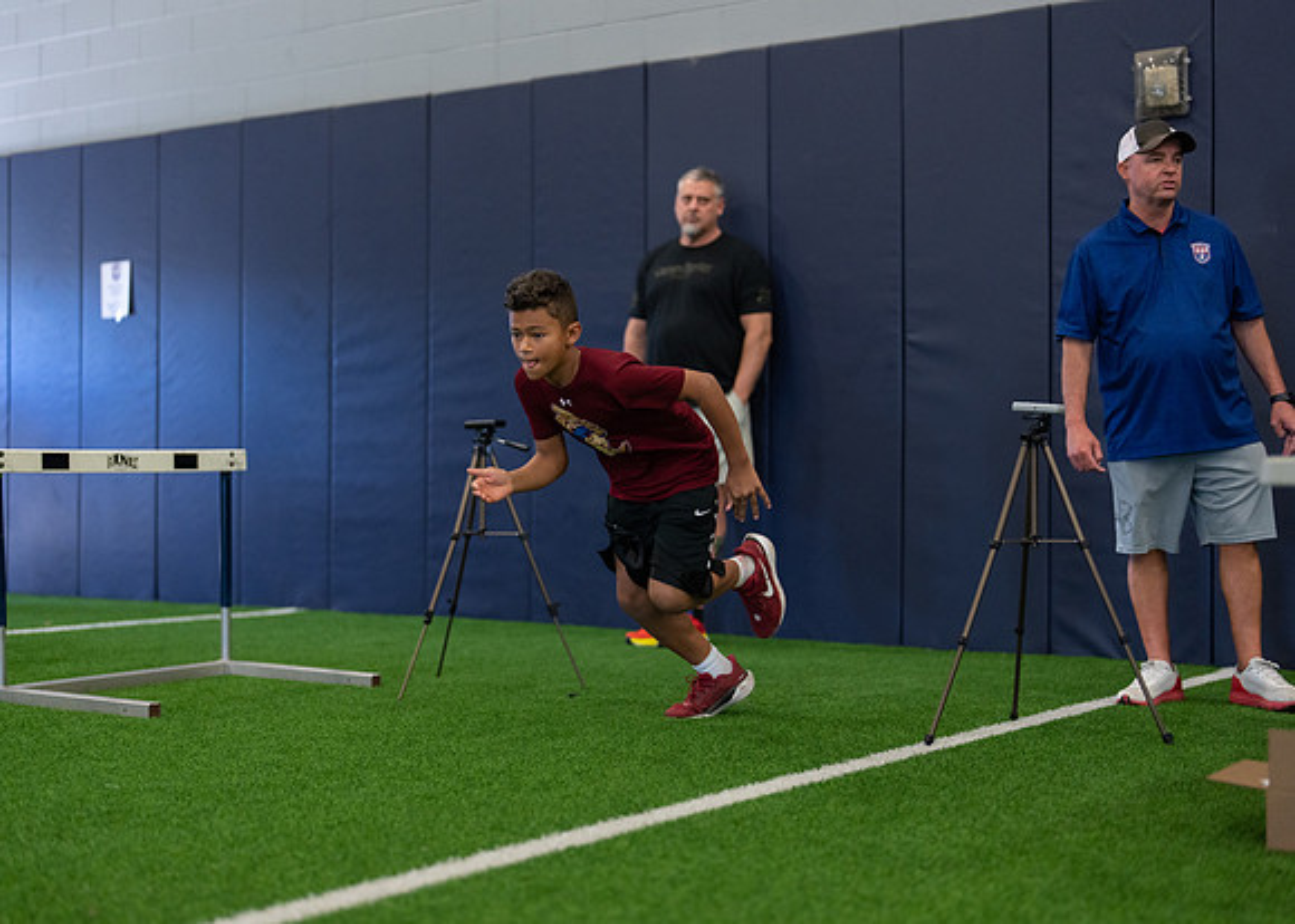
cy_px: 462
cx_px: 648
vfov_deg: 26.2
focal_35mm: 54
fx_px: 1986
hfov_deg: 36.1
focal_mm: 50
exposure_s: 1/1000
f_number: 1.2
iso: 1250
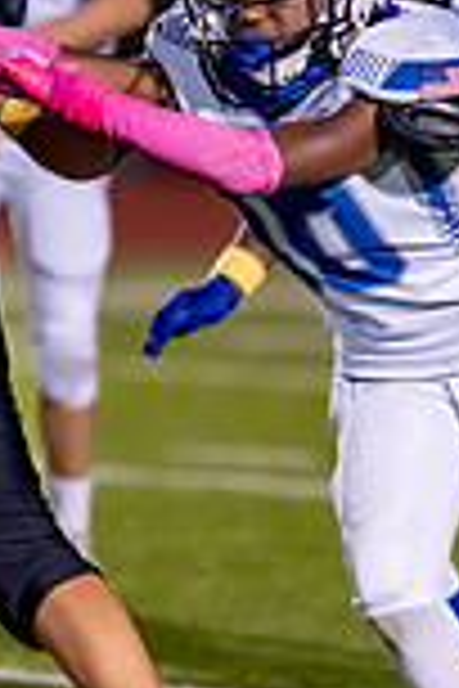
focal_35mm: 894
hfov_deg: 1.5
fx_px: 17096
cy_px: 105
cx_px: -283
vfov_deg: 2.3
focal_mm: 135
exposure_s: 1/1000
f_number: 1.8
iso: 2000
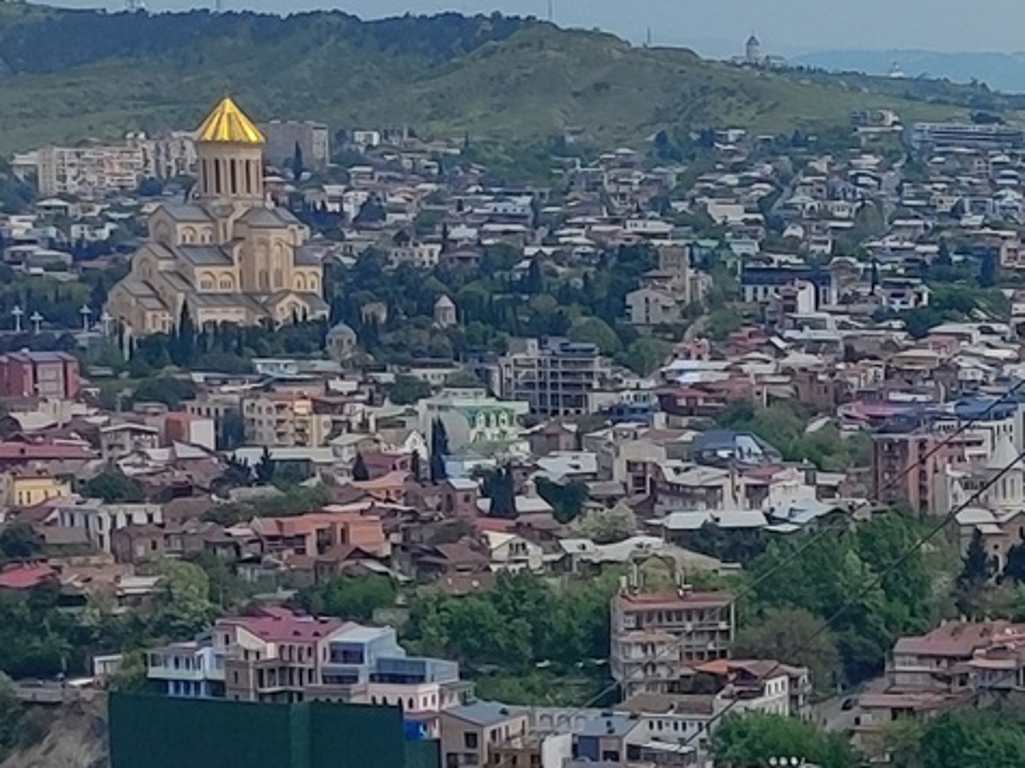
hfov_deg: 14.6
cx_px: 1603
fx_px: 3671
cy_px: 824
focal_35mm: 124
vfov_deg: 11.8
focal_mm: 5.59
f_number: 1.88
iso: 50
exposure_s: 1/1800
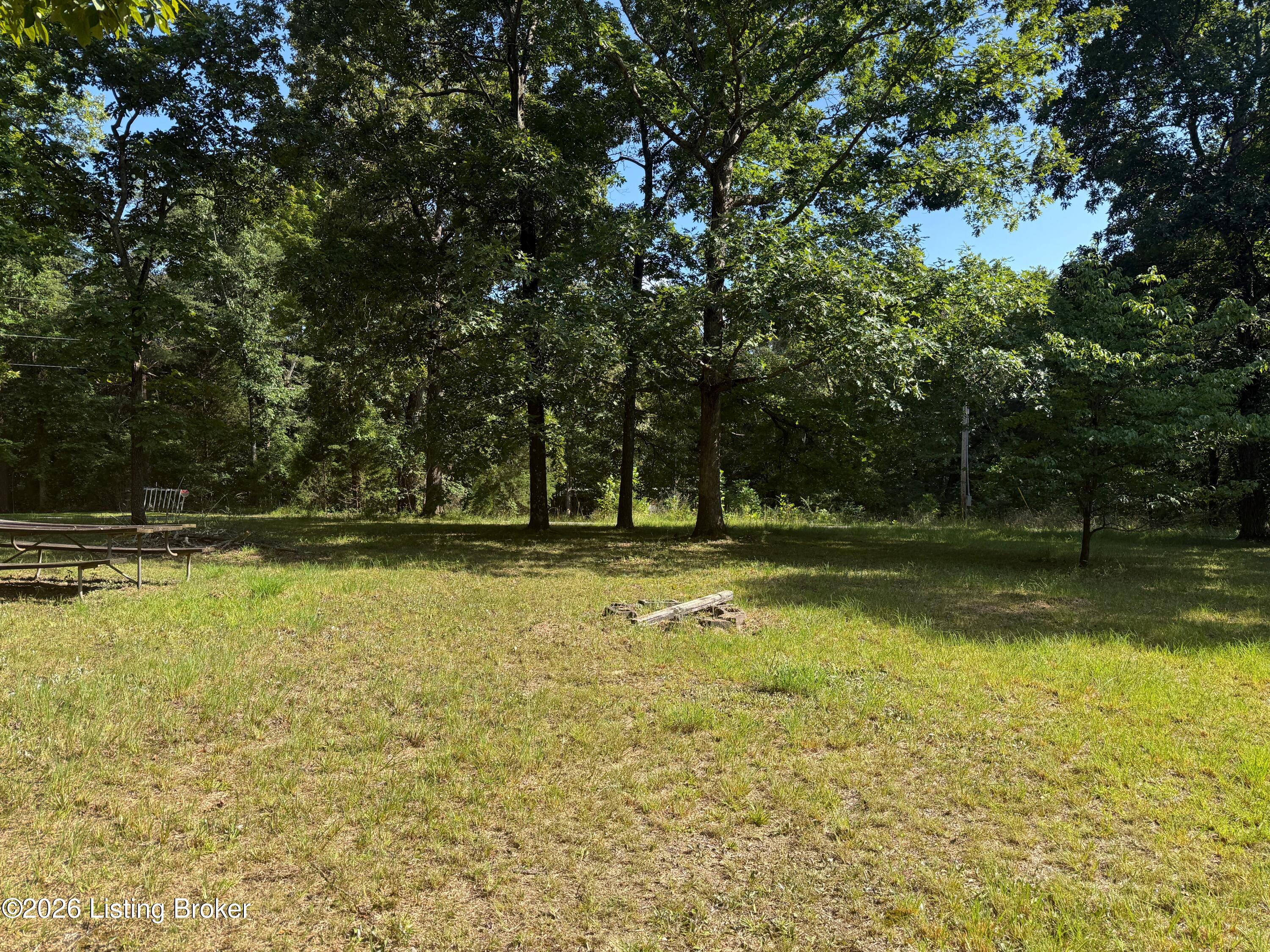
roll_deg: -0.1
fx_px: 881
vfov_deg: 56.8
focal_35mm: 24
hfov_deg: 71.6
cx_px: 635
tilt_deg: -0.5
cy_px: 476
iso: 100
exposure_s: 1/1812
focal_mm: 6.76
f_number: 1.78
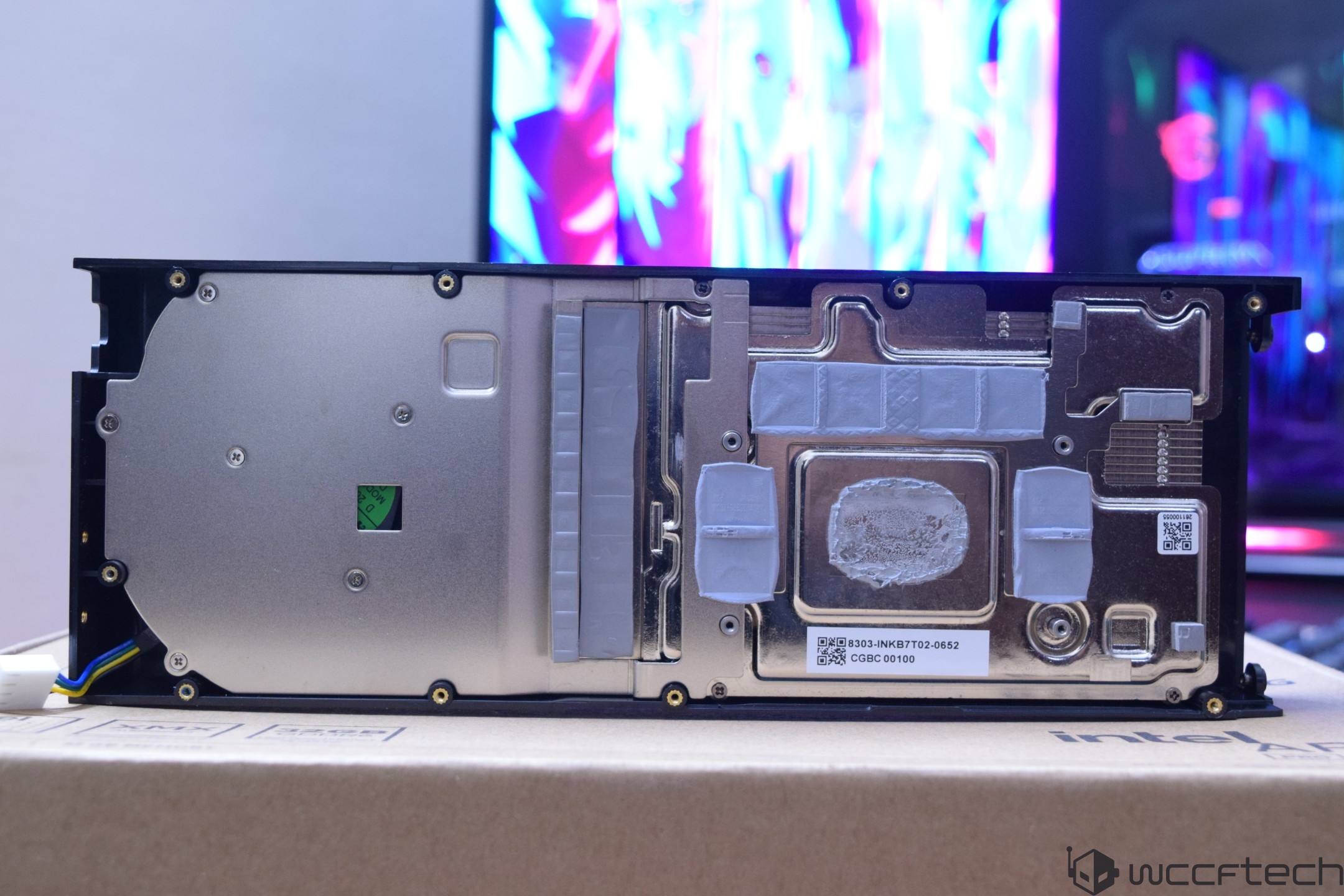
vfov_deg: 28.9
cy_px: 448
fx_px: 1736
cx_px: 672
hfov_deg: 42.3
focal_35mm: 46
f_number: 7.1
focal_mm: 31
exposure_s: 1/10
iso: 1600
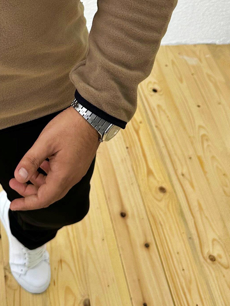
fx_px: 620
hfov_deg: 19.8
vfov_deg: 26.4
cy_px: 3
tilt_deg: -35.4
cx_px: -43
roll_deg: -1.2
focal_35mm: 70
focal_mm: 6.86
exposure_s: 1/139
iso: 64
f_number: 1.78
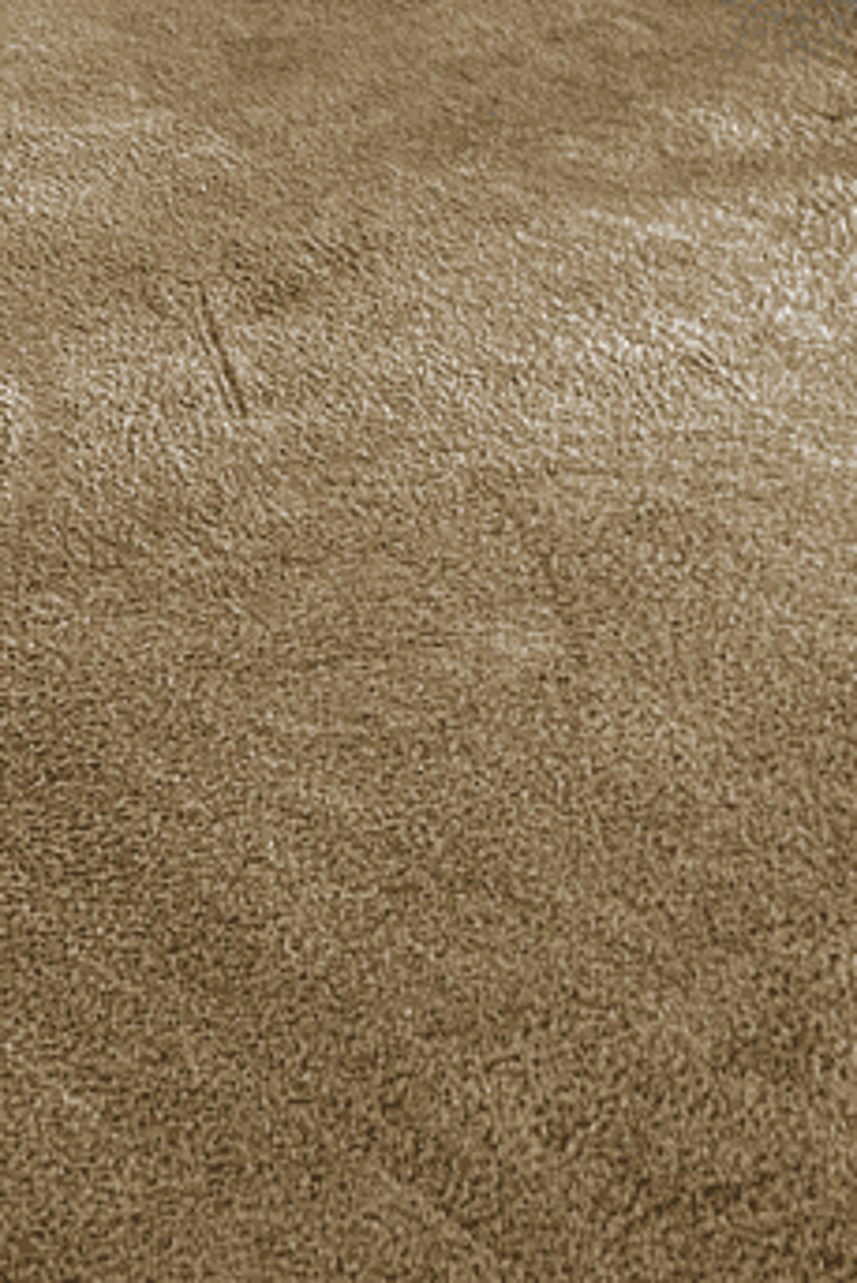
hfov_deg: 21.4
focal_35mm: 63
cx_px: 228
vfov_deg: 30.7
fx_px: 2247
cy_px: 165
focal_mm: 4.2
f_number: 1.8
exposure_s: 1/2105
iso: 32
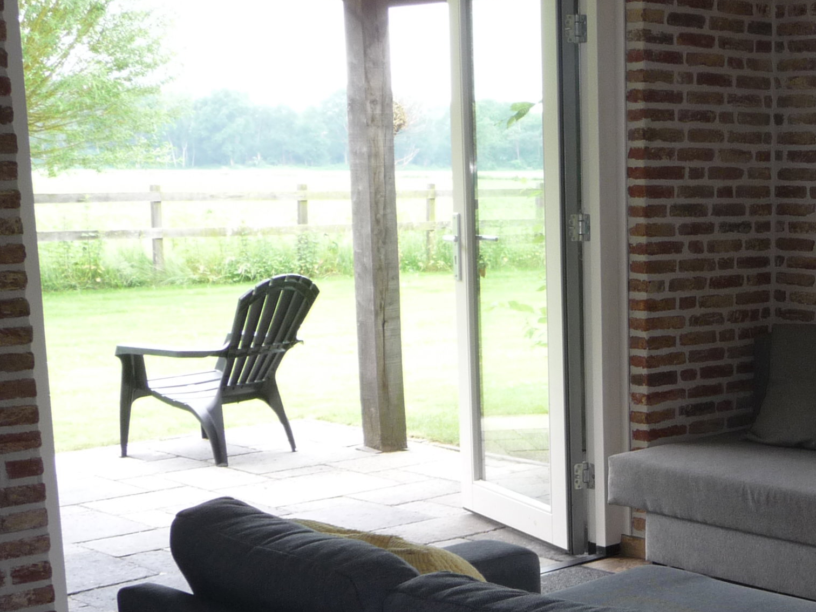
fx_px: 1509
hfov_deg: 28.1
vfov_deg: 22.7
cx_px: 850
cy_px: 480
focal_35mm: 64
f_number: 3.3
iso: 100
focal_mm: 4.7
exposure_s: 1/30
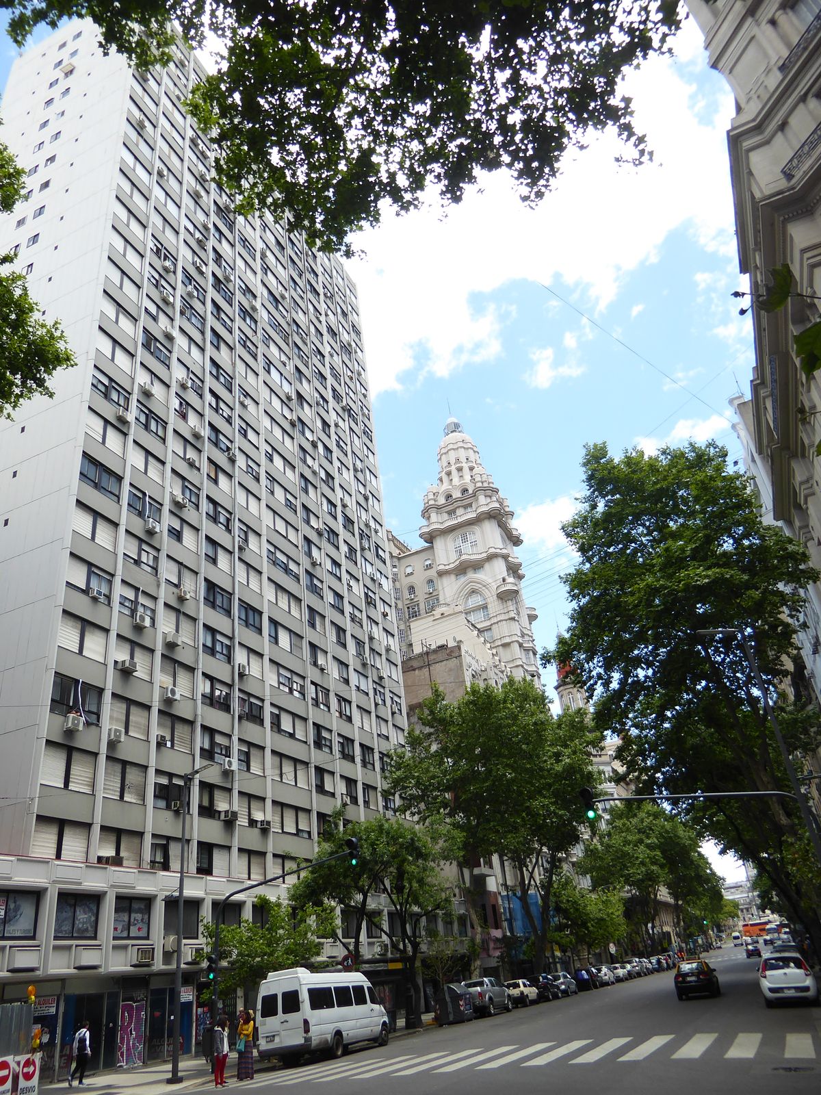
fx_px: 791
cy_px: 548
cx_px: 410
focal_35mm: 25
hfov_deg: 54.9
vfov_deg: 69.4
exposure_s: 1/320
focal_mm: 4.3
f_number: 3.3
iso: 80
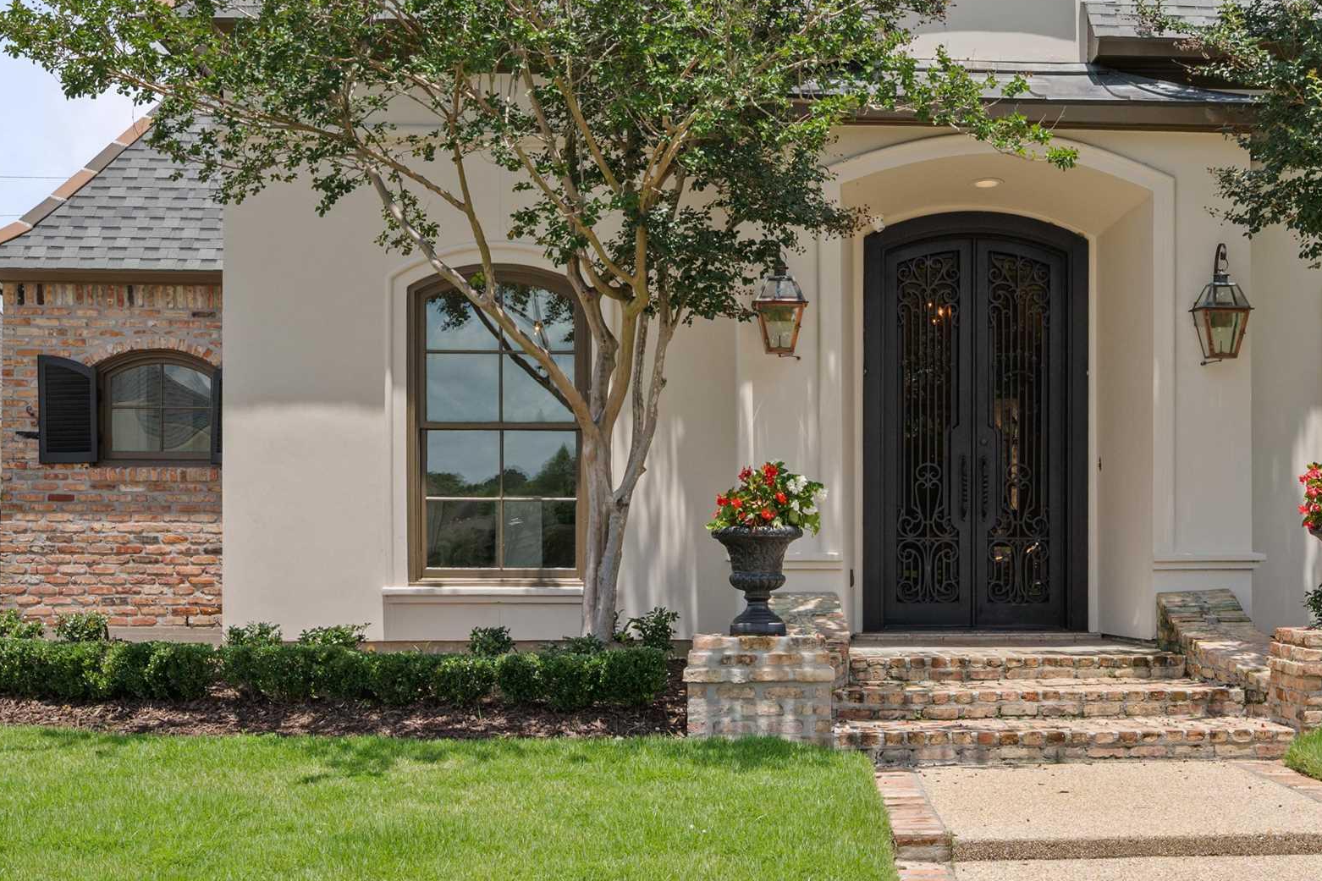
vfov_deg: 22.6
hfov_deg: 33.6
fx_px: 2166
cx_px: 884
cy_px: 136
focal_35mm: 59
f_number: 10
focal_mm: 30
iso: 200
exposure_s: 1/320
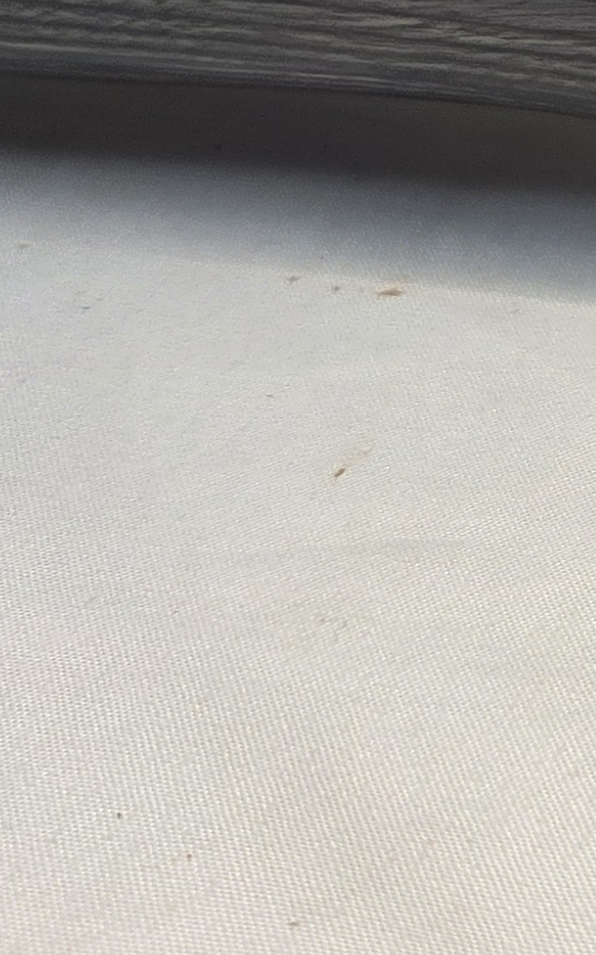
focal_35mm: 93
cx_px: 1329
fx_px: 2419
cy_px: -73
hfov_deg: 11.9
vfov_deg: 21.3
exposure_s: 1/165
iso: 25
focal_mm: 5.4
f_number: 1.8
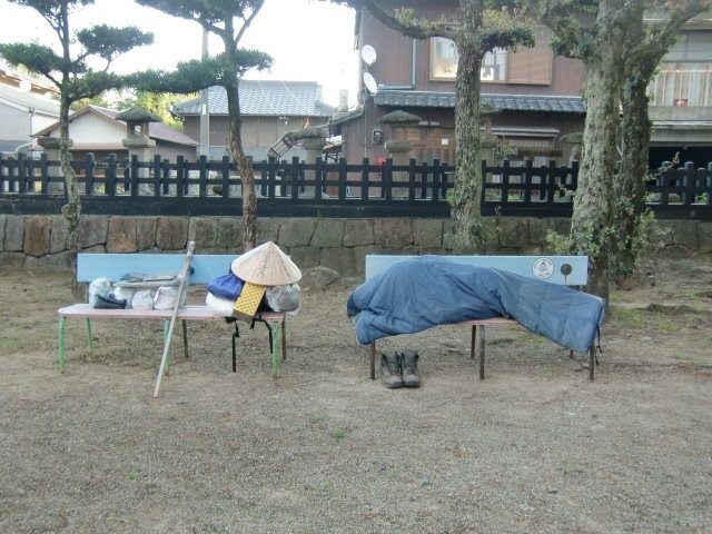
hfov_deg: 54.0
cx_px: 356
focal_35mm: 34
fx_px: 699
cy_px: 267
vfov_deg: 41.8
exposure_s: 1/60
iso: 100
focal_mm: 6.1
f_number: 3.6
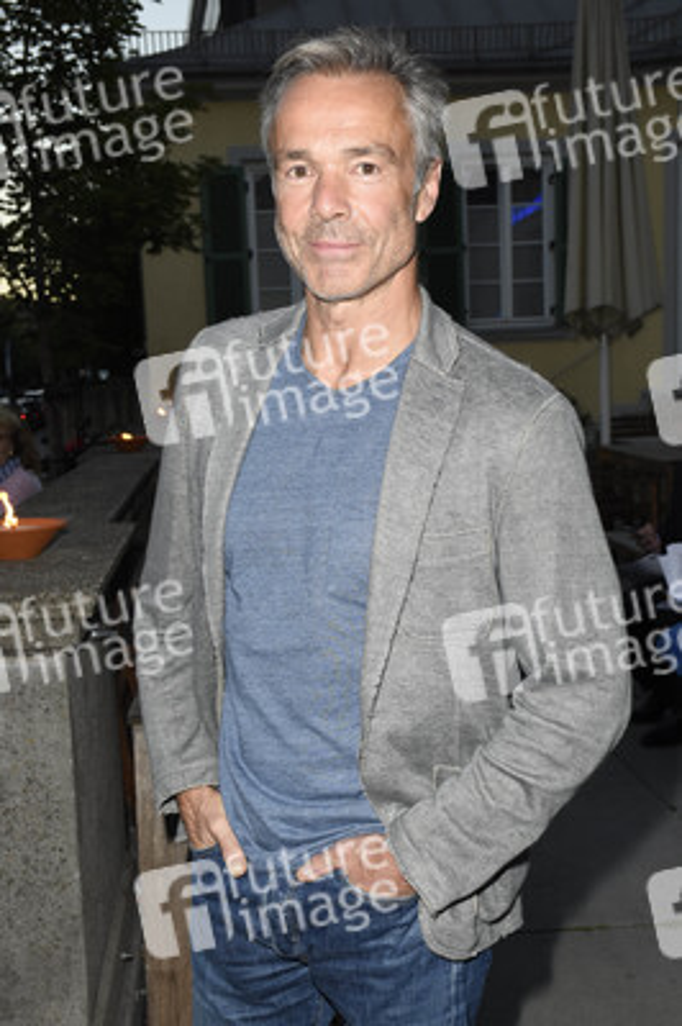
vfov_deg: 48.0
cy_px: 513
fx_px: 1153
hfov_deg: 33.0
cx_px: 341
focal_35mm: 40
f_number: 6.3
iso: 400
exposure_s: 1/160
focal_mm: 27
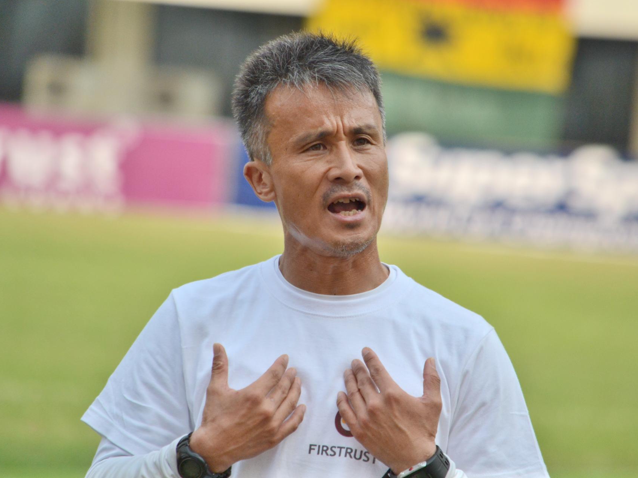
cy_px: 239
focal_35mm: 391
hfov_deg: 5.1
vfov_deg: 3.8
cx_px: 335
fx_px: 7206
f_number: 5.6
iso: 500
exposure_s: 1/1250
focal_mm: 240
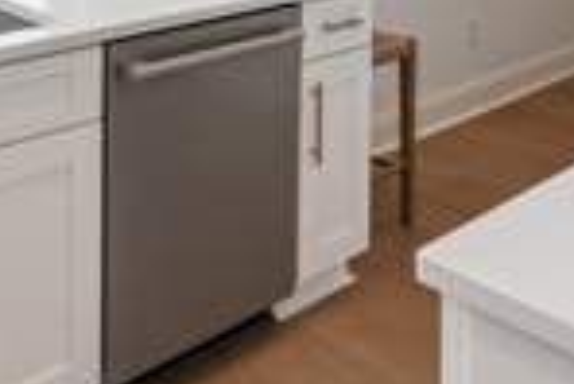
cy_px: -198
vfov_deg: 20.8
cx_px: 240
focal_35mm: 55
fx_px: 878
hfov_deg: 36.1
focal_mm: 17
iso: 250
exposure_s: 1/100
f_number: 7.1
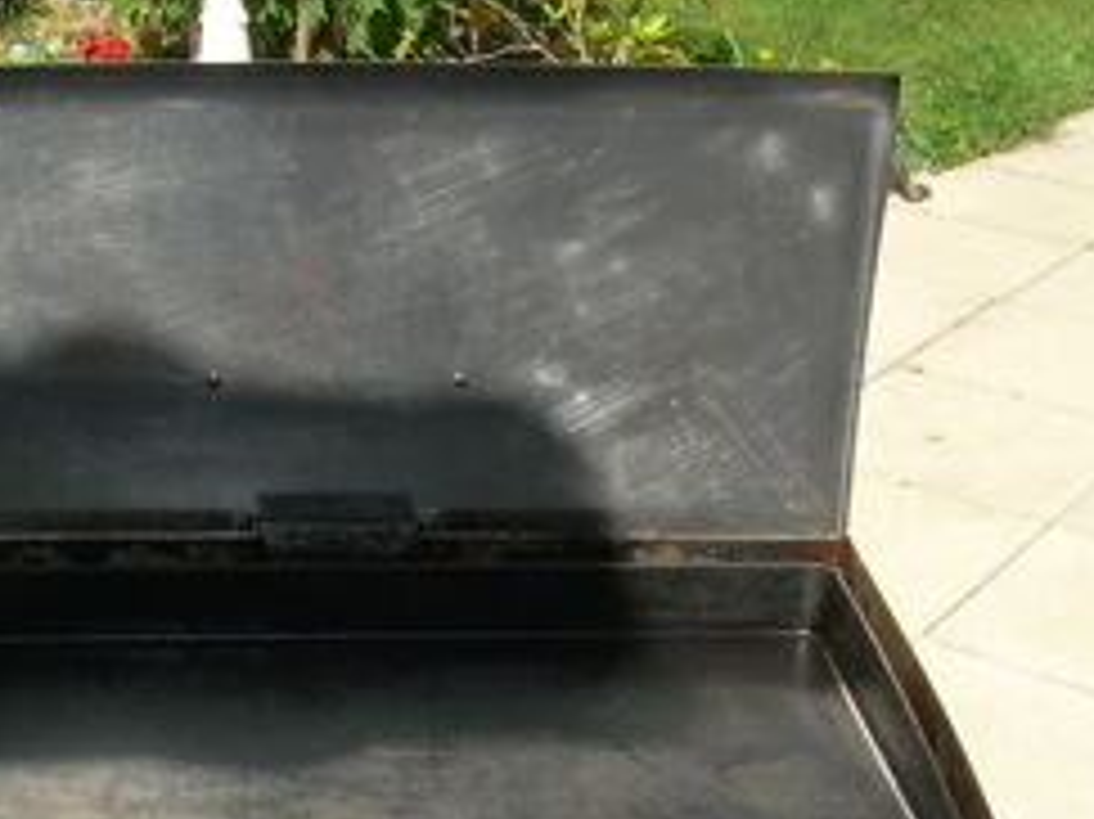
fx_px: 2369
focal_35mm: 75
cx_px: 347
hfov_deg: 25.8
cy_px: 778
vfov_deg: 19.2
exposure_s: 1/396
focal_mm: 7.8
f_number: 4.8
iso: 50
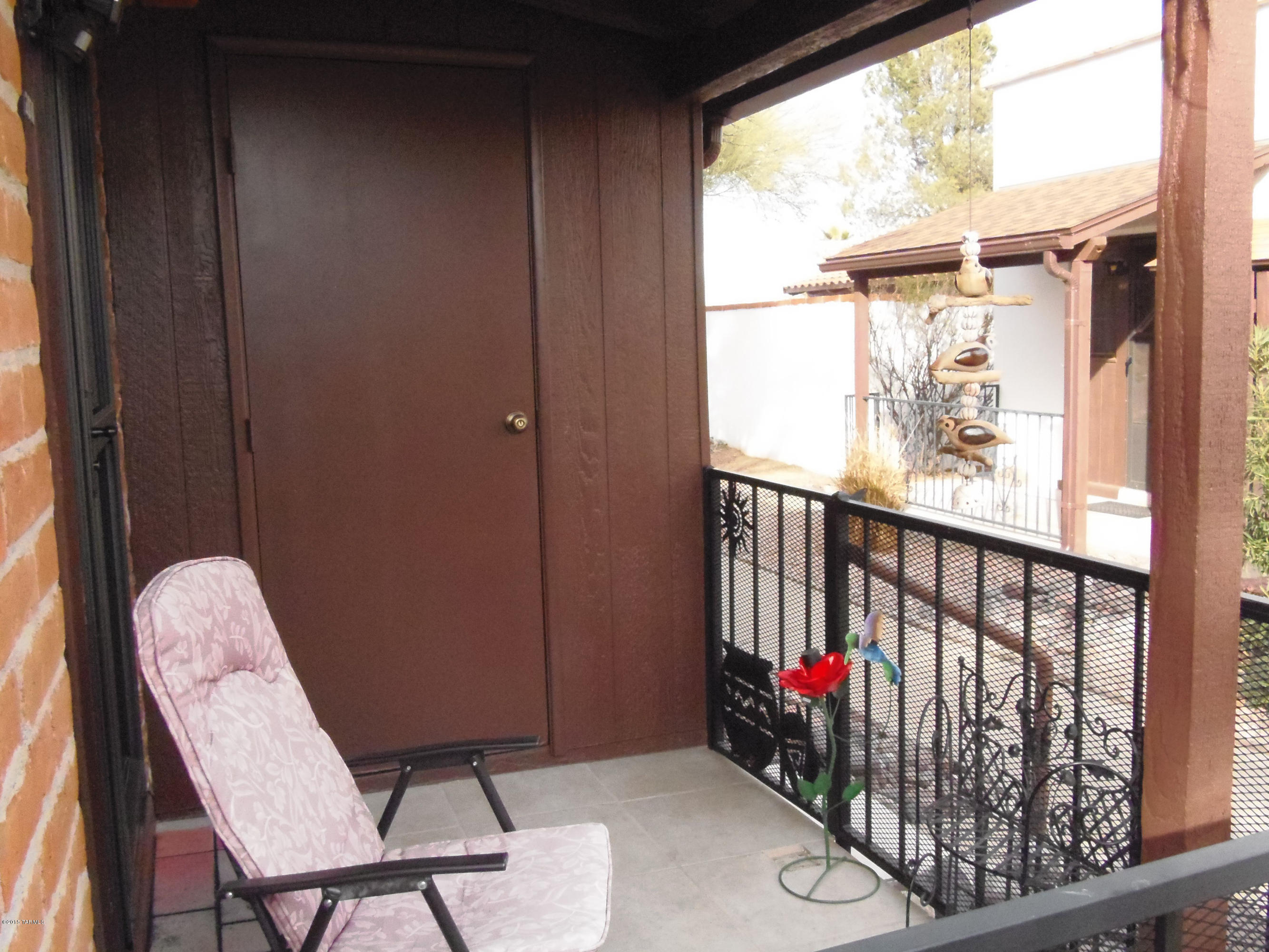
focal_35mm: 30
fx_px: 1100
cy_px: 476
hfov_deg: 60.0
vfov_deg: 46.8
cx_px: 634
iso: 800
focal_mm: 5.5
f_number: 5.8
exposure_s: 1/500
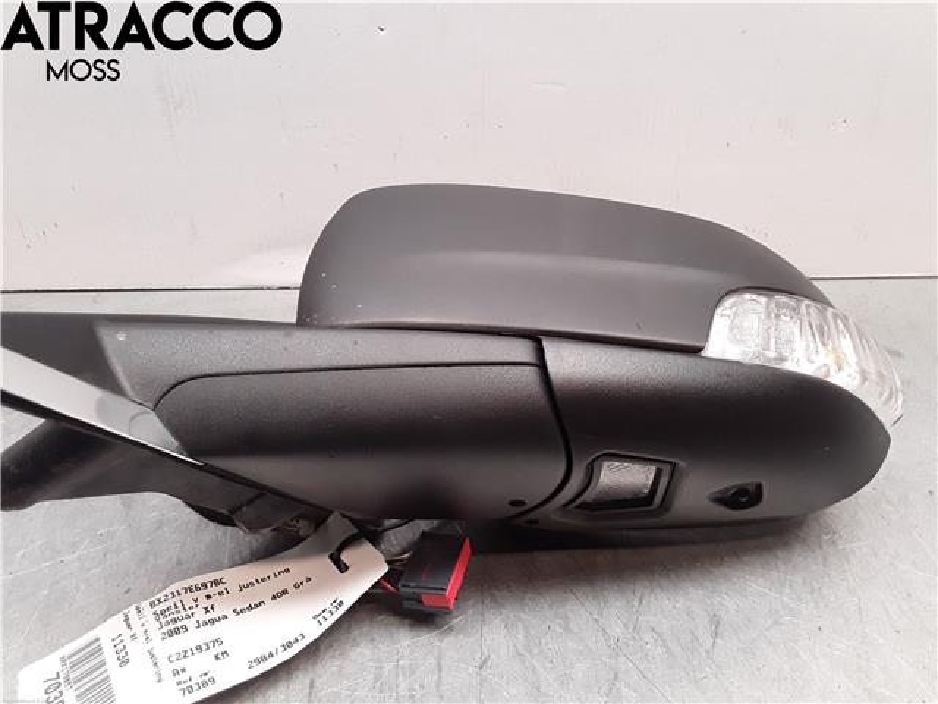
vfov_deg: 49.7
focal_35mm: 28
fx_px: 759
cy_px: 352
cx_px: 469
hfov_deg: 63.4
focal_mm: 2.91
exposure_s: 1/100
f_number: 1.9
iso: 100
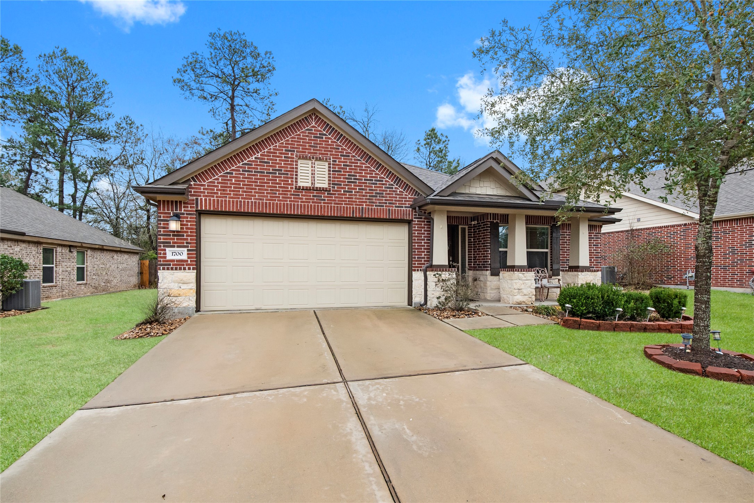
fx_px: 335
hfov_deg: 96.7
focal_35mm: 16
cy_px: 252
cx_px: 377
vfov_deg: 73.7
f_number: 9
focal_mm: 16
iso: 2500
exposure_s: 1/500
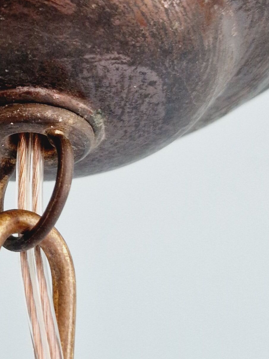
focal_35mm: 76
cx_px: 4
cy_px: 149
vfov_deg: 25.6
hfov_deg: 18.9
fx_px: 788
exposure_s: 1/100
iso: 800
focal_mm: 5.4
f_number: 1.8
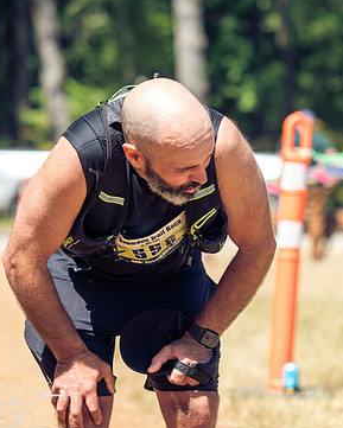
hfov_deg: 6.4
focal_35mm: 243
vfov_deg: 8.0
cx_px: 172
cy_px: 255
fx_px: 3082
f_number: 2.8
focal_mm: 100
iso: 800
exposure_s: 1/3200
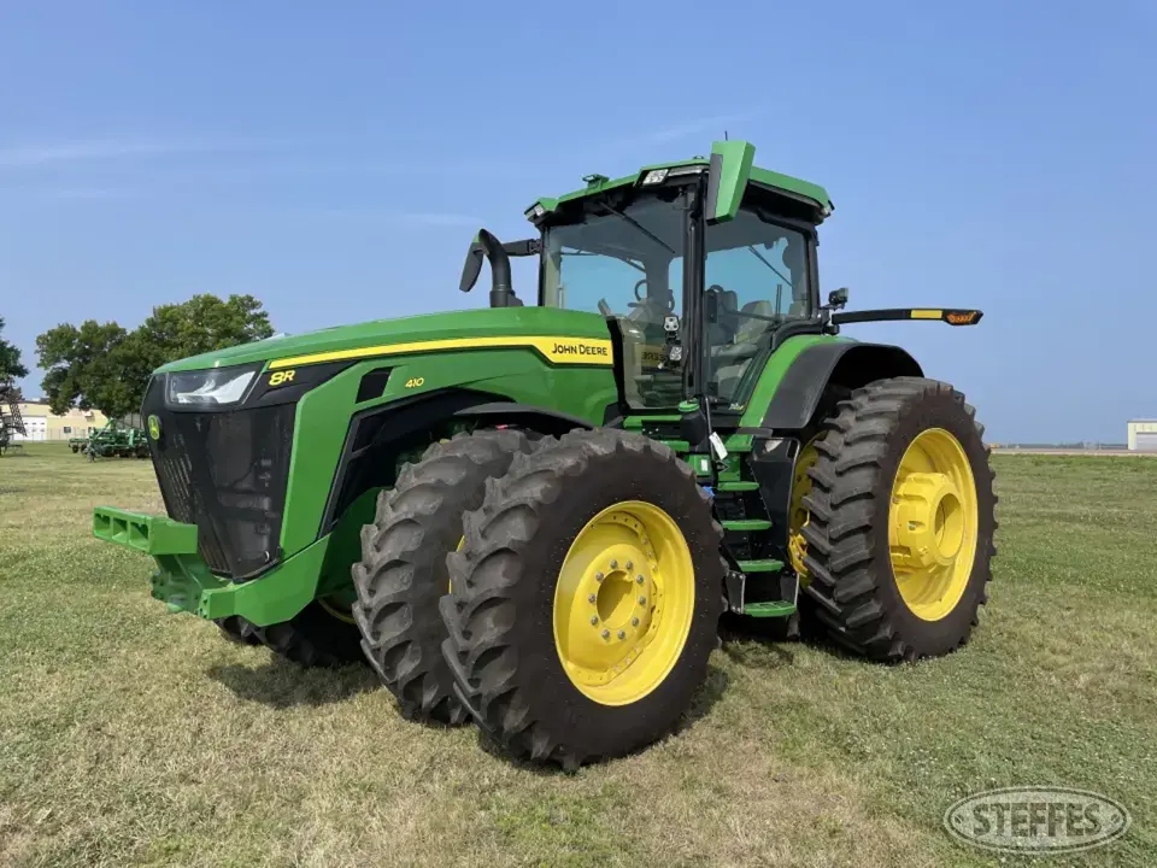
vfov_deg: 53.1
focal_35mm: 26
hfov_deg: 67.3
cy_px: 434
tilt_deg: +0.5
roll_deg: +0.5
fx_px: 869
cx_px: 578
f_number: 1.6
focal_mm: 4.2
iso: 32
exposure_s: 1/2747
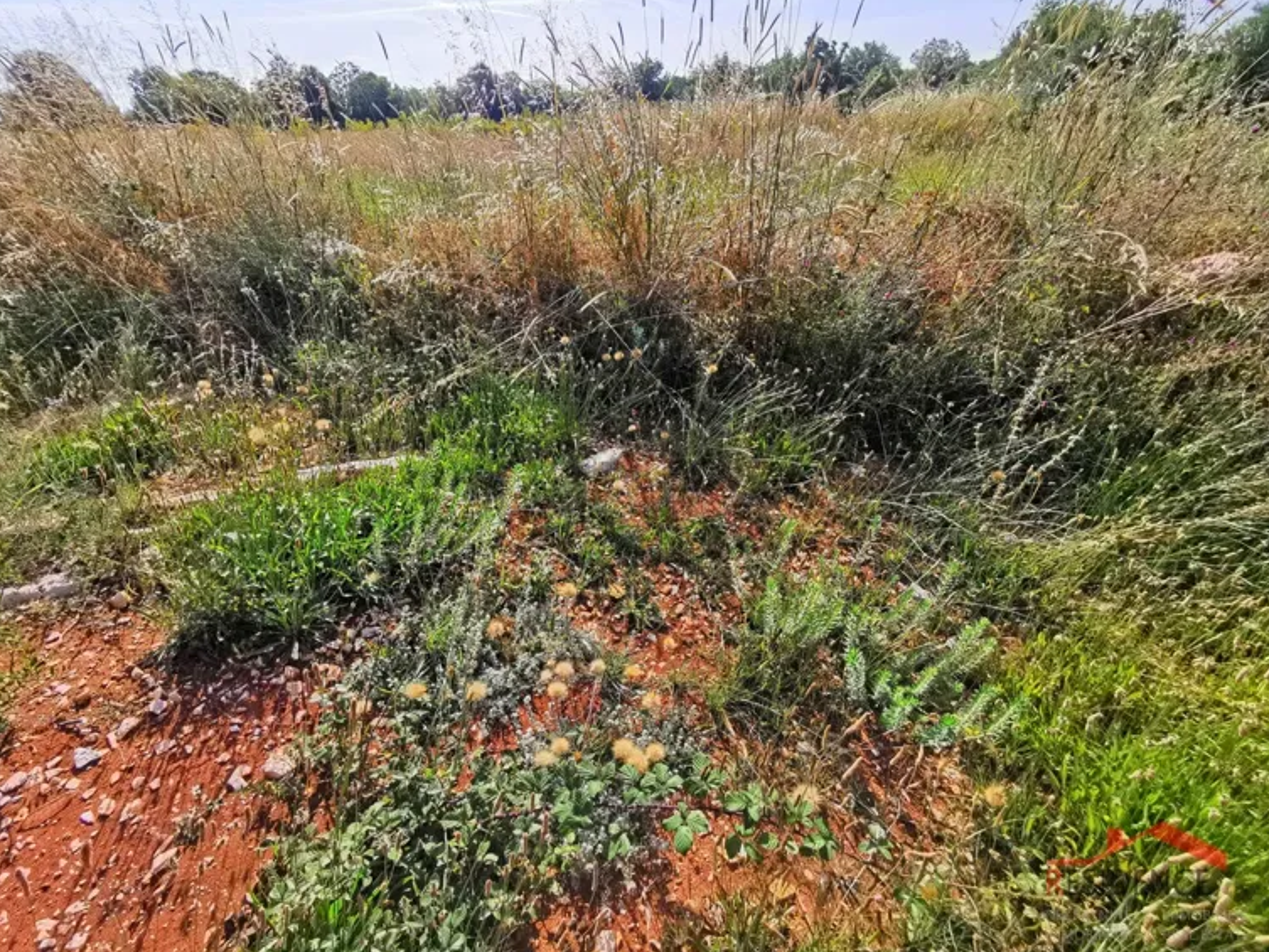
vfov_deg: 74.7
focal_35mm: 17
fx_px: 623
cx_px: 602
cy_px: 462
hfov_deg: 90.9
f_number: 2.2
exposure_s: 1/615
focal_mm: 2.35
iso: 50
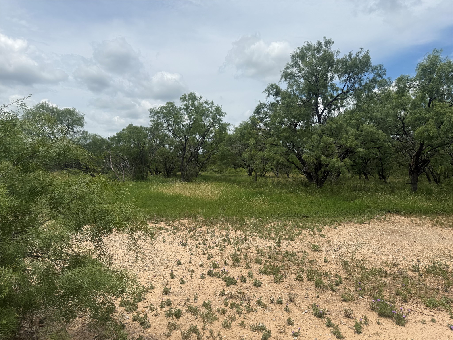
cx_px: 226
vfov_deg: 56.8
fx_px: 314
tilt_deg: +0.7
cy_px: 170
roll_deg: +1.0
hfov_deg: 71.6
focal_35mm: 24
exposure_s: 1/6711
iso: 80
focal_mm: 6.76
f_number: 1.78
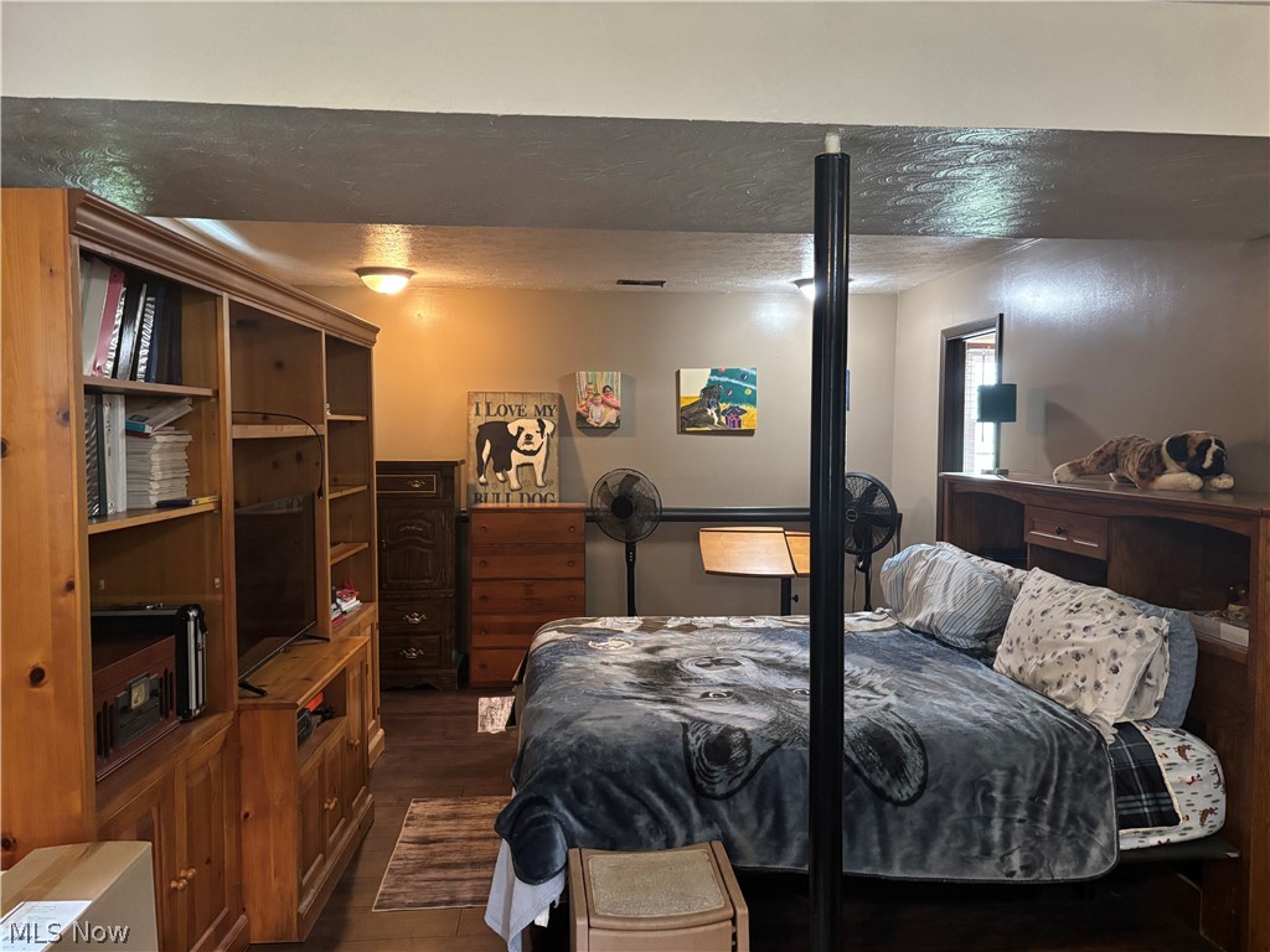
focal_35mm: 26
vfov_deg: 53.1
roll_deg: -0.2
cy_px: 476
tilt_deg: -2.0
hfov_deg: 67.3
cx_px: 635
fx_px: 954
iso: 640
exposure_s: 1/40
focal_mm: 5.96
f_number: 1.6
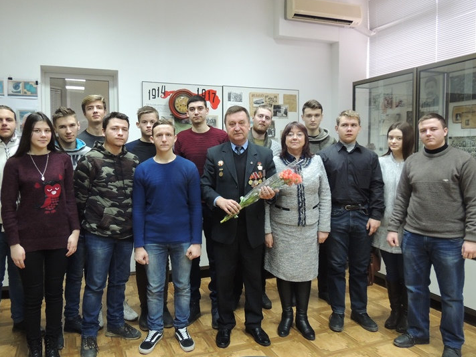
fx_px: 371
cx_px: 209
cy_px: 166
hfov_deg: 65.1
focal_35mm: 27
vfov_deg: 51.3
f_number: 3
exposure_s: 1/15
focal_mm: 4.3
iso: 400
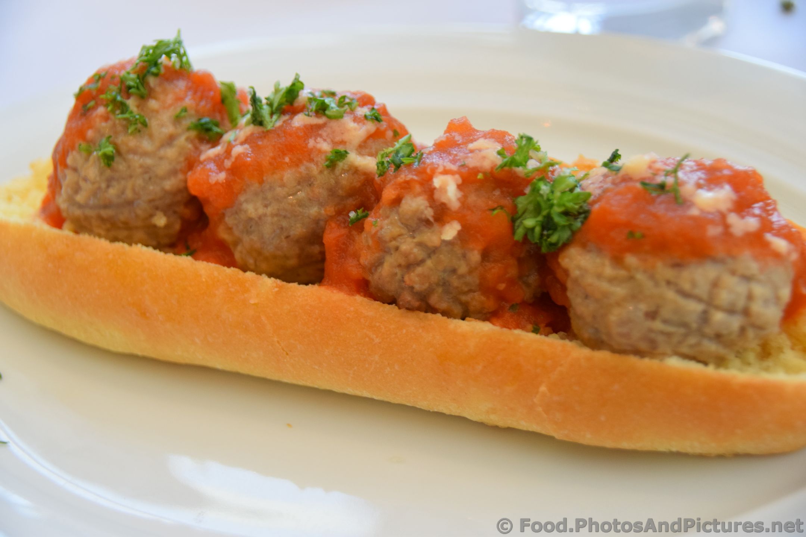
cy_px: 268
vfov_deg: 14.7
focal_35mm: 93
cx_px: 403
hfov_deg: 21.9
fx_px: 2082
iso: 1000
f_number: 4.8
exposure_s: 1/125
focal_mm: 62
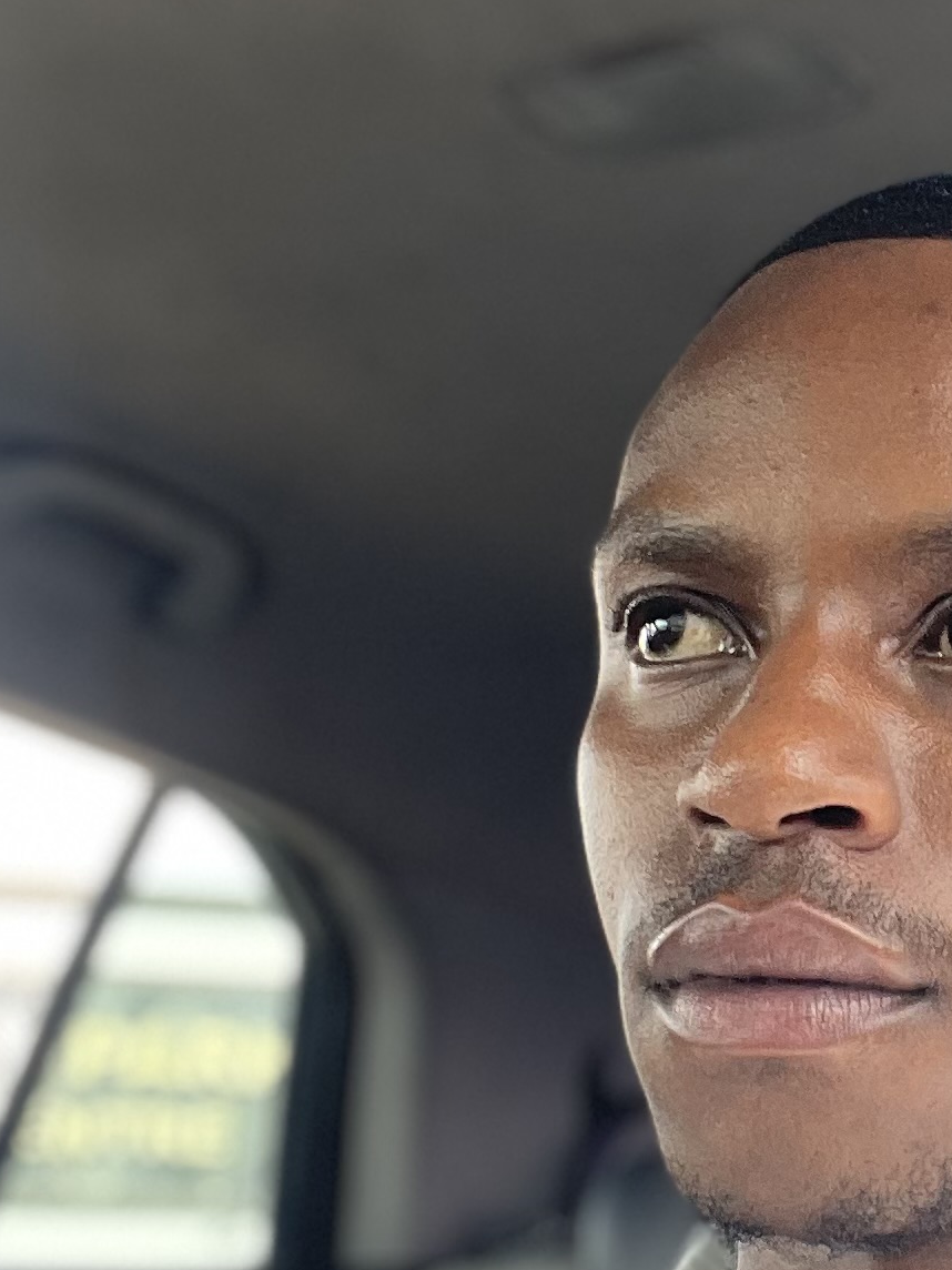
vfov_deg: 24.1
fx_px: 2970
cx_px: 1057
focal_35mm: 81
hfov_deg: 17.6
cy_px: 638
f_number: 2.2
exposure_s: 1/121
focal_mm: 2.71
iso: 80
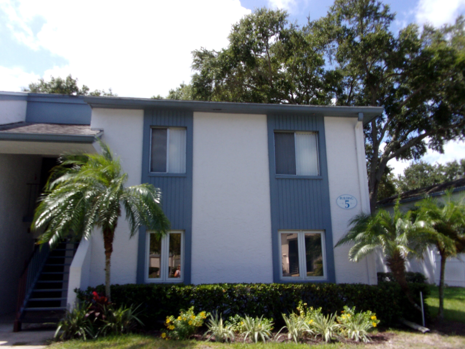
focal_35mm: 28
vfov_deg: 49.7
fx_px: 376
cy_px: 174
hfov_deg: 63.4
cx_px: 232
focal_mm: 5.1
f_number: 10.8
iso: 80
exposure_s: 1/70
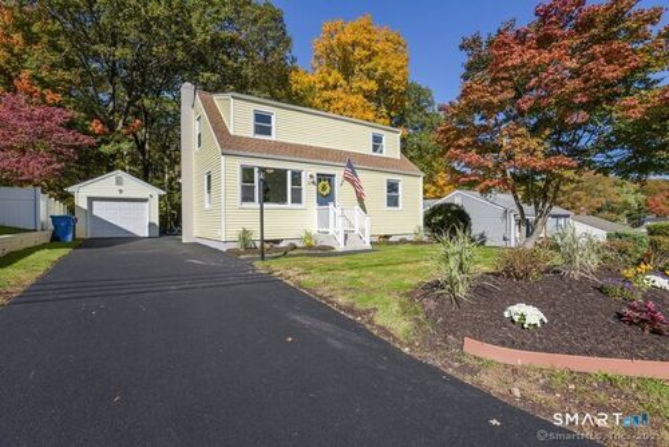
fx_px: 316
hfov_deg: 93.2
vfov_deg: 70.5
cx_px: 334
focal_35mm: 17
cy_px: 224
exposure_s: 1/1250
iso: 400
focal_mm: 17
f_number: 11
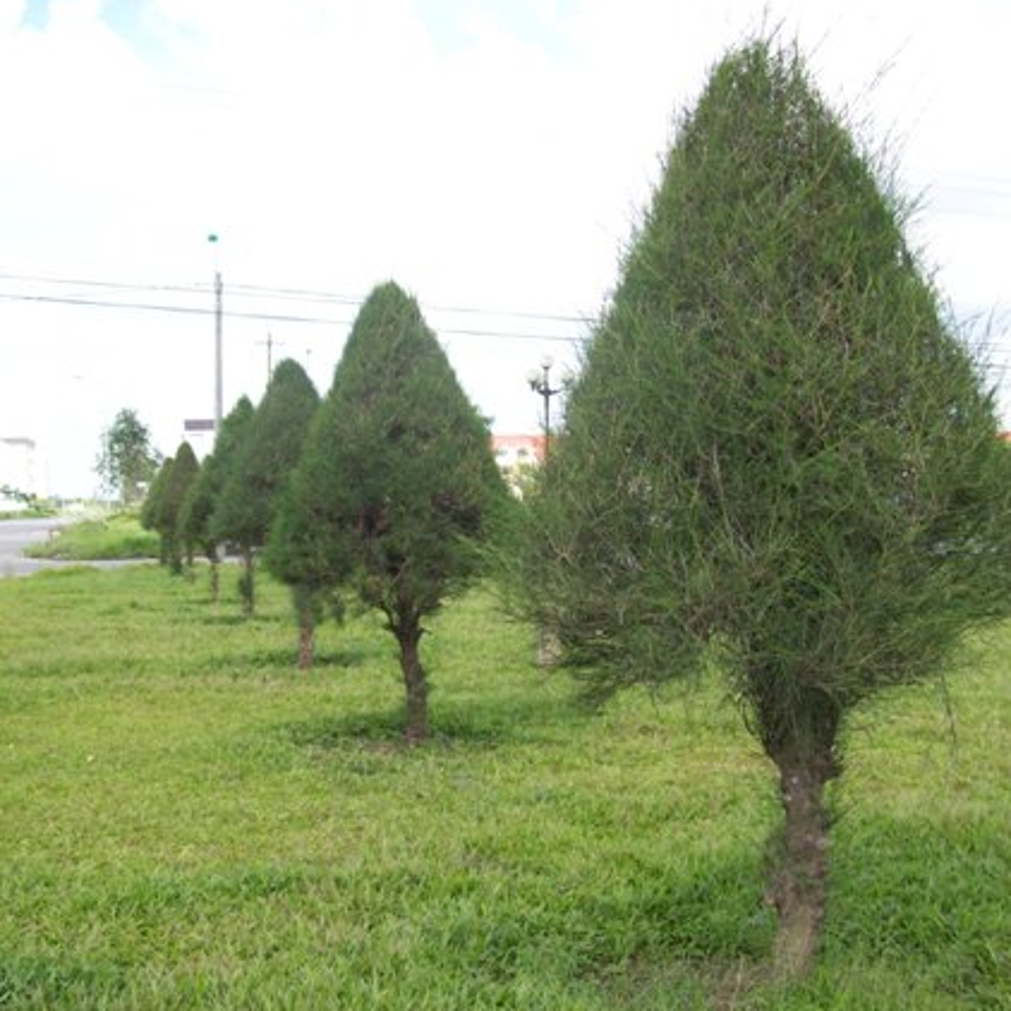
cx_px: 395
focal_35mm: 43
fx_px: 1421
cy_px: 507
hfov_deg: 39.0
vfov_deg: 39.2
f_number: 2.7
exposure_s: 1/451
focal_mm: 6
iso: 80
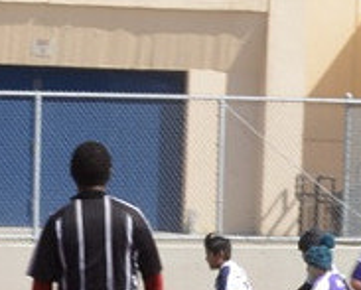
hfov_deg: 3.4
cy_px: 384
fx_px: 6132
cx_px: 602
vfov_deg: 2.7
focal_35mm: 573
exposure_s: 1/60
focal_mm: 70
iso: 200
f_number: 22
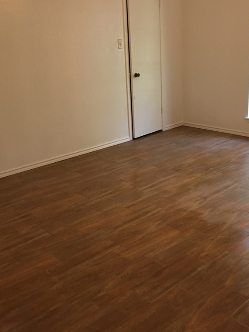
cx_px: 140
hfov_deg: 36.8
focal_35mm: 39
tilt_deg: -15.6
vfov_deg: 47.6
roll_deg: +3.1
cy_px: 136
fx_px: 374
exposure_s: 1/30
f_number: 2.2
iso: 125
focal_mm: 4.15
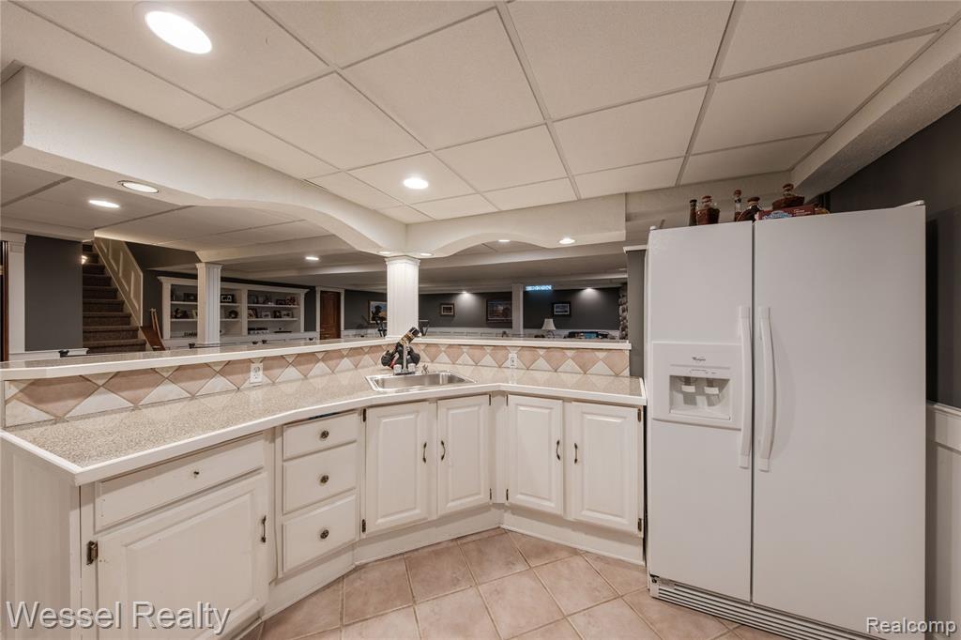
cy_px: 320
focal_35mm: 12
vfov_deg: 90.0
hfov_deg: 112.6
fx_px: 320
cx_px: 480
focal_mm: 8
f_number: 7.1
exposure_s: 1/240
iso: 800
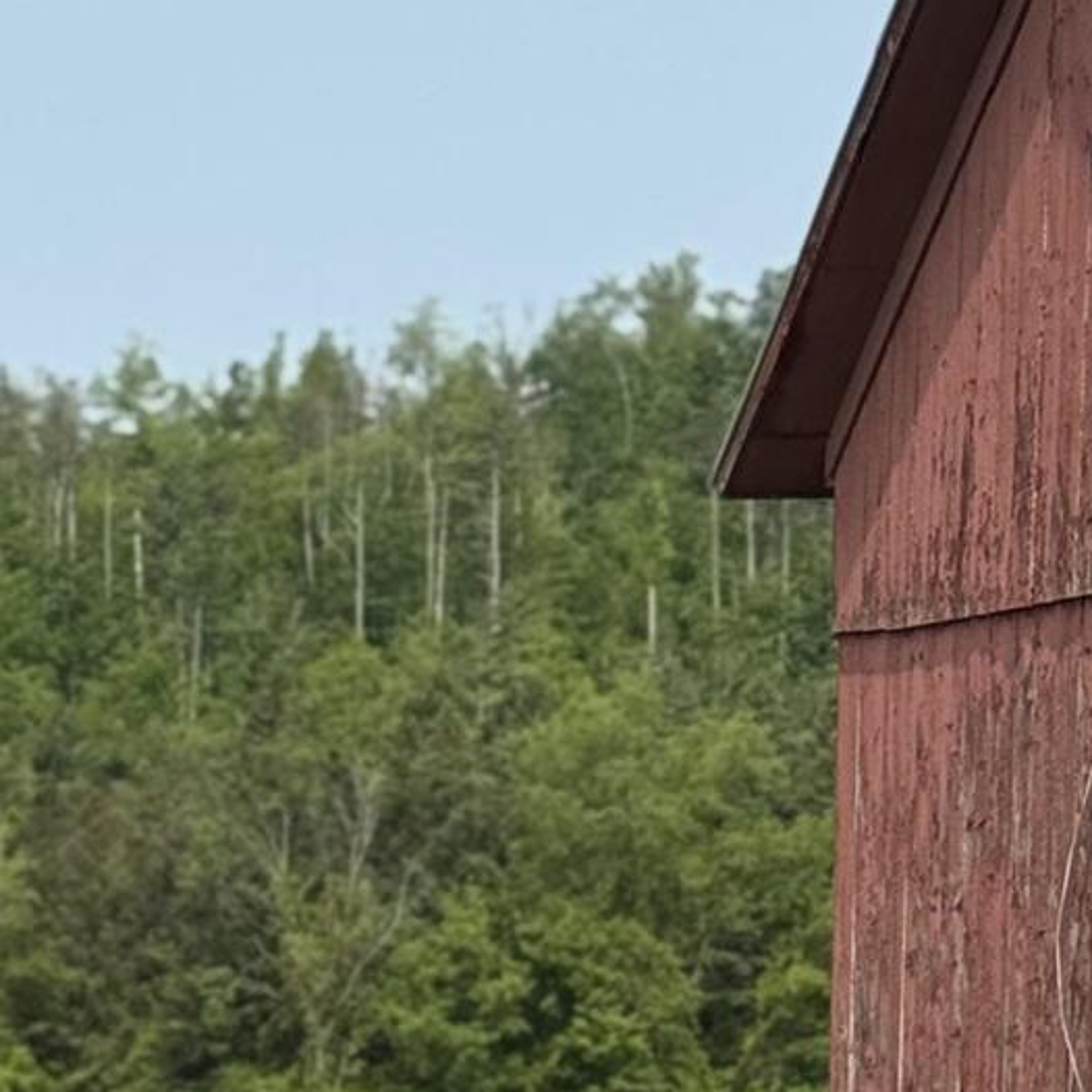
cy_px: 1590
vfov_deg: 9.2
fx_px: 6638
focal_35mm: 186
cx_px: -698
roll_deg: -0.3
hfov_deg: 9.1
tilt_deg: -4.8
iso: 64
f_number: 1.78
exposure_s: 1/3817
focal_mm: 6.76
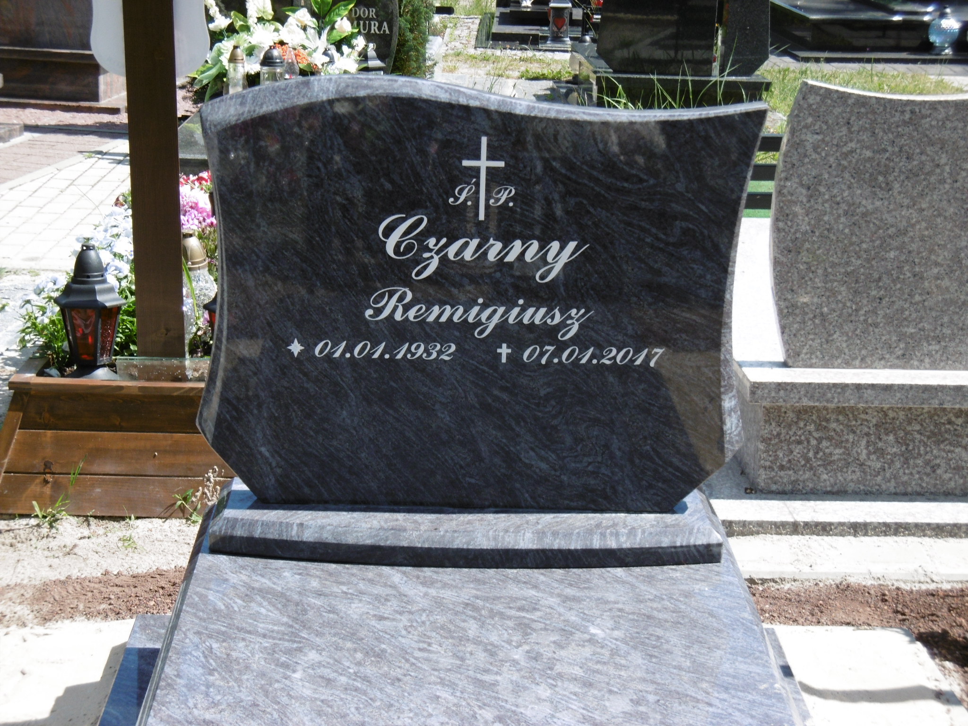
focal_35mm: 78
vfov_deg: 18.9
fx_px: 2181
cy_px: 363
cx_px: 484
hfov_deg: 25.0
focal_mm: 14
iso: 100
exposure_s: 1/400
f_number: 4.5
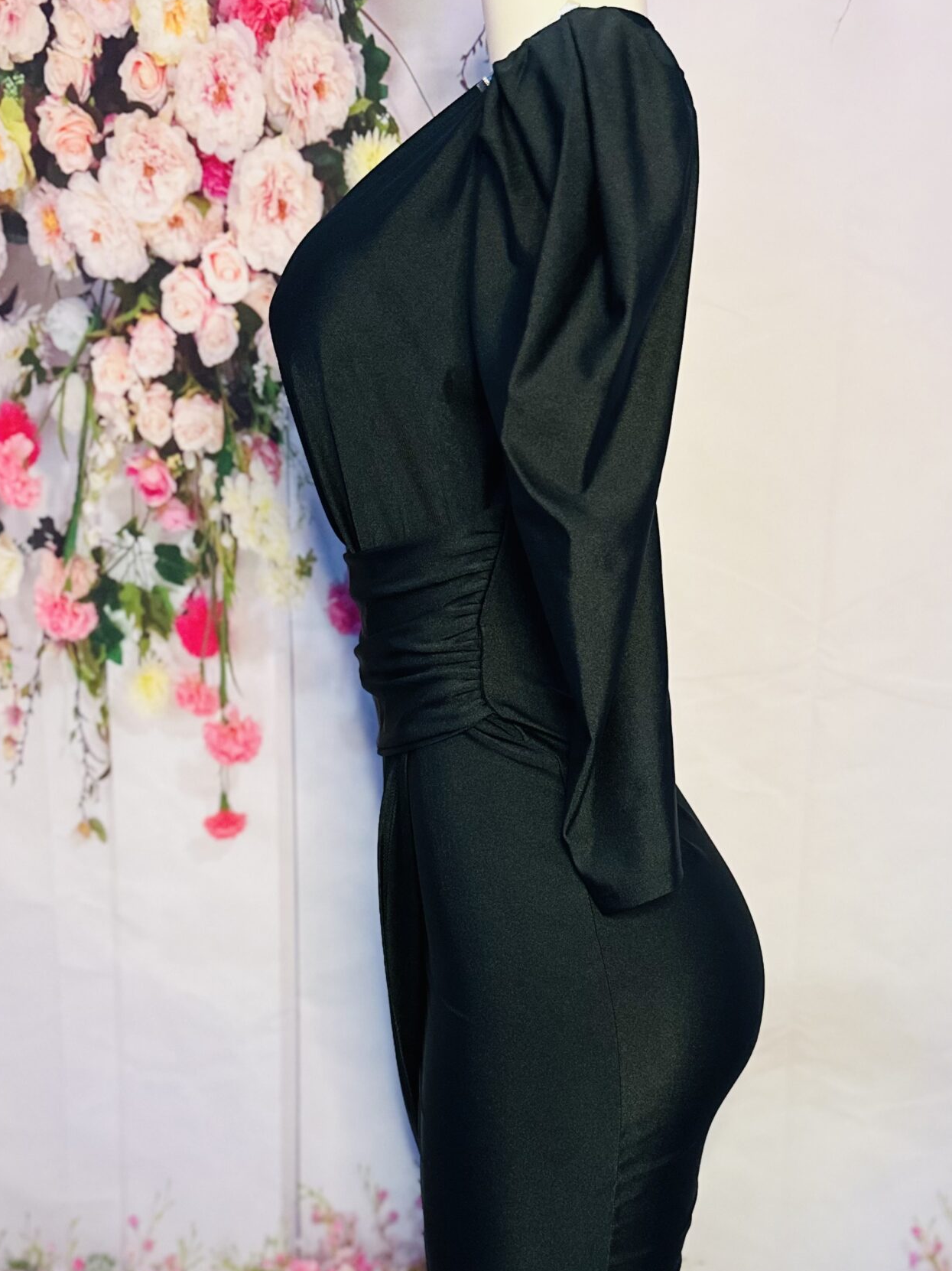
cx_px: 505
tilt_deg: -11.4
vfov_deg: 49.4
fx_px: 1357
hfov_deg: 38.6
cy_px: 836
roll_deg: -2.1
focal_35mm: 37
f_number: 1.78
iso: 800
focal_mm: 6.86
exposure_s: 1/60
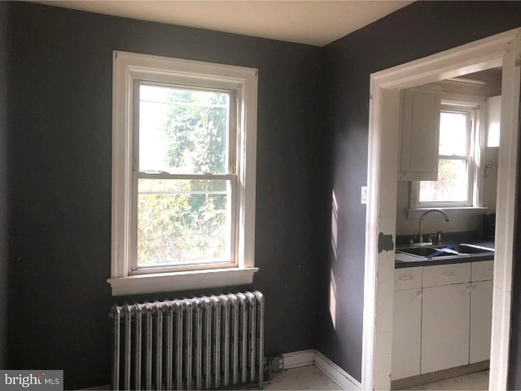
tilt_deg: -2.7
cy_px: 196
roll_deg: -0.4
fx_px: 421
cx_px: 260
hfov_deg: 63.4
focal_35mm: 28
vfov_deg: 49.7
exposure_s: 1/30
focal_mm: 3.99
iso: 25
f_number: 1.8
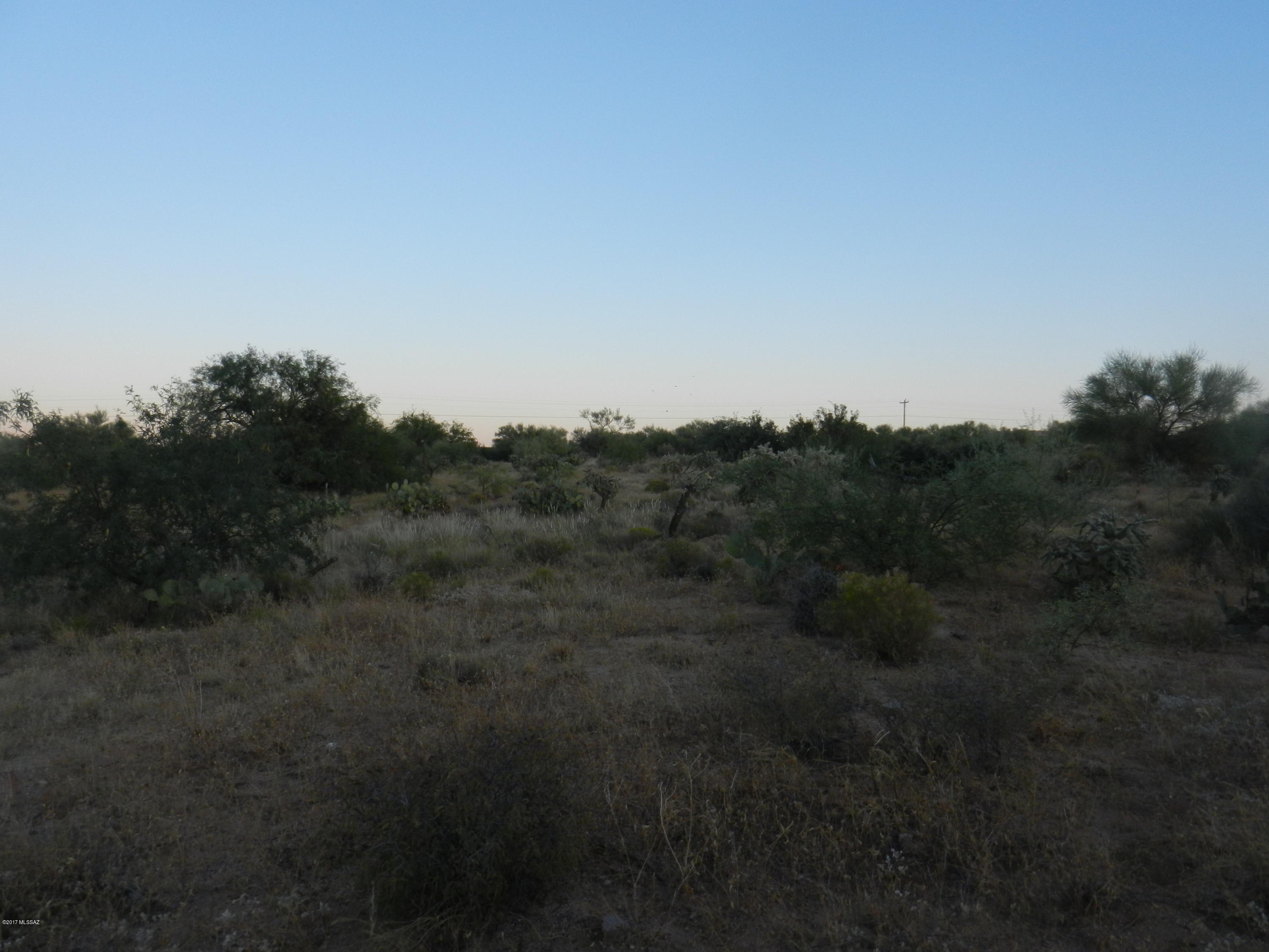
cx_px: 634
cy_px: 476
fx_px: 1063
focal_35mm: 29
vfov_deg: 48.2
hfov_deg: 61.7
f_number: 3.6
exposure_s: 1/200
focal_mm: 5.1
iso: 200
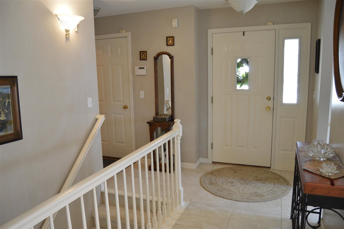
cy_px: 114
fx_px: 258
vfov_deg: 47.8
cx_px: 172
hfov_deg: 67.4
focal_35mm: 27
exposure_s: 1/60
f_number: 3.5
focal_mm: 18
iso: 500
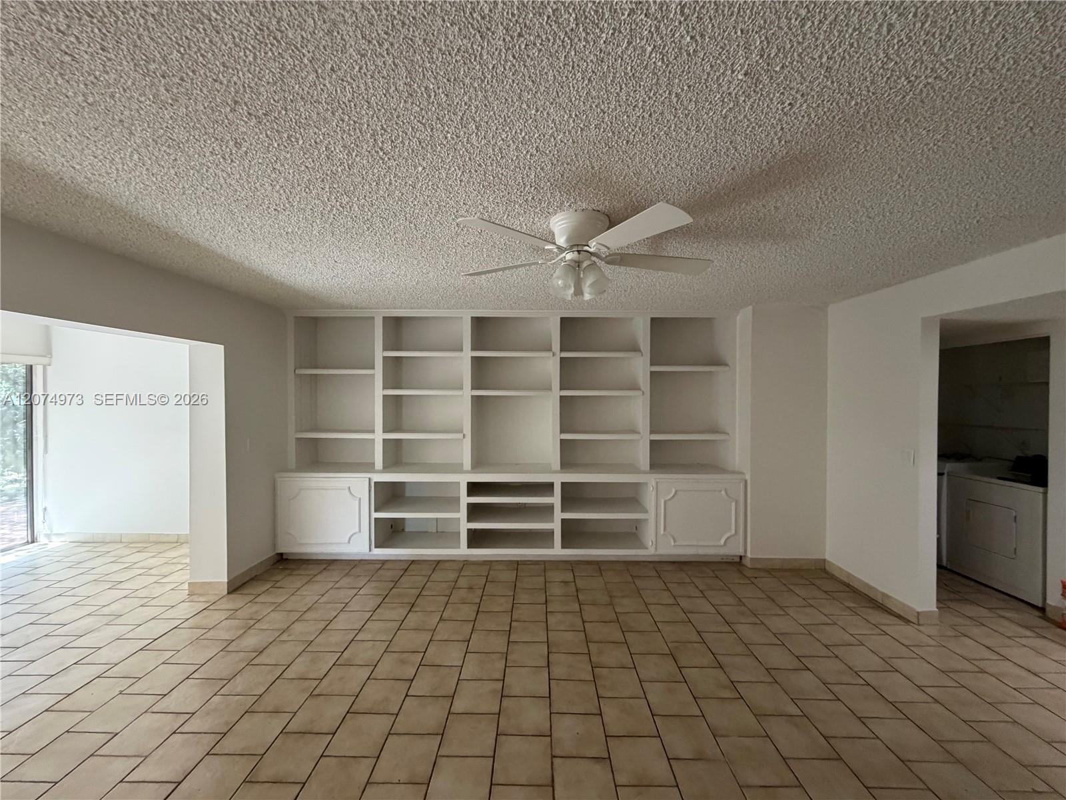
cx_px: 533
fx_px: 431
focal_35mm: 14
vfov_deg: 85.7
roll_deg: -0.1
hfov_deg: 102.1
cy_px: 400
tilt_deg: +0.6
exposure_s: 1/60
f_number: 2.2
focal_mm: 2.22
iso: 500
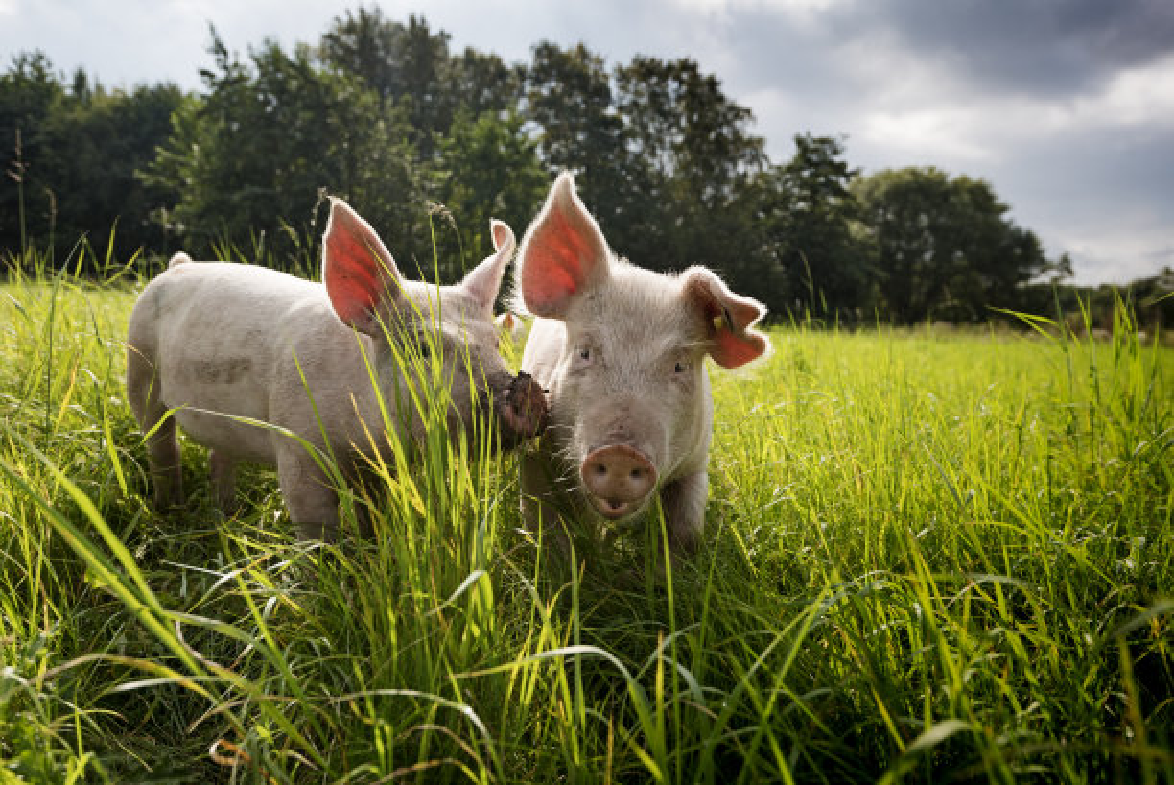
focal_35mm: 26
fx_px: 848
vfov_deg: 49.6
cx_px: 587
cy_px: 392
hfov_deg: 69.4
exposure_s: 1/500
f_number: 5.6
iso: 100
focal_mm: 26
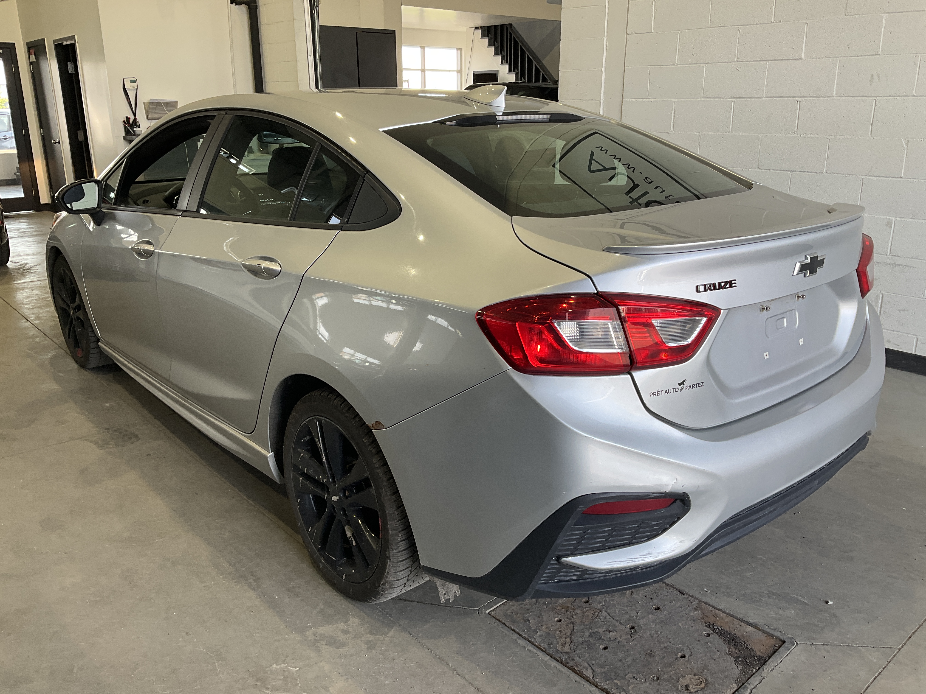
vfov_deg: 48.2
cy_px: 347
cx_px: 463
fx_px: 776
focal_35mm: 29
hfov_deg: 61.7
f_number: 1.8
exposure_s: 1/120
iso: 32
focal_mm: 3
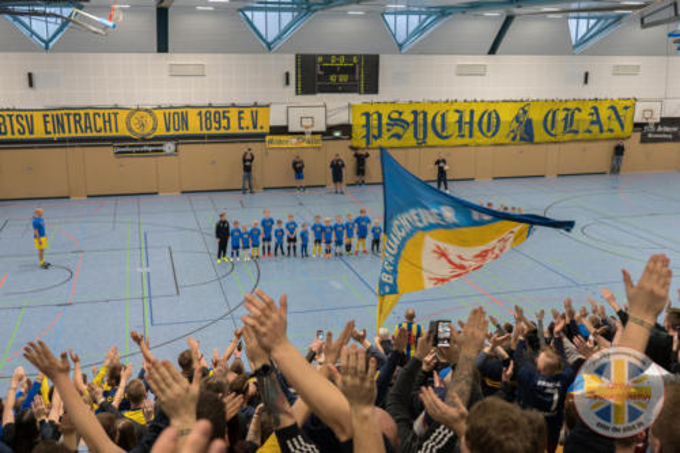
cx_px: 340
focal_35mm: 36
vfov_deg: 36.8
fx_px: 680
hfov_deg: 53.1
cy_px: 226
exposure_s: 1/80
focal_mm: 24
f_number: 4
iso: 800
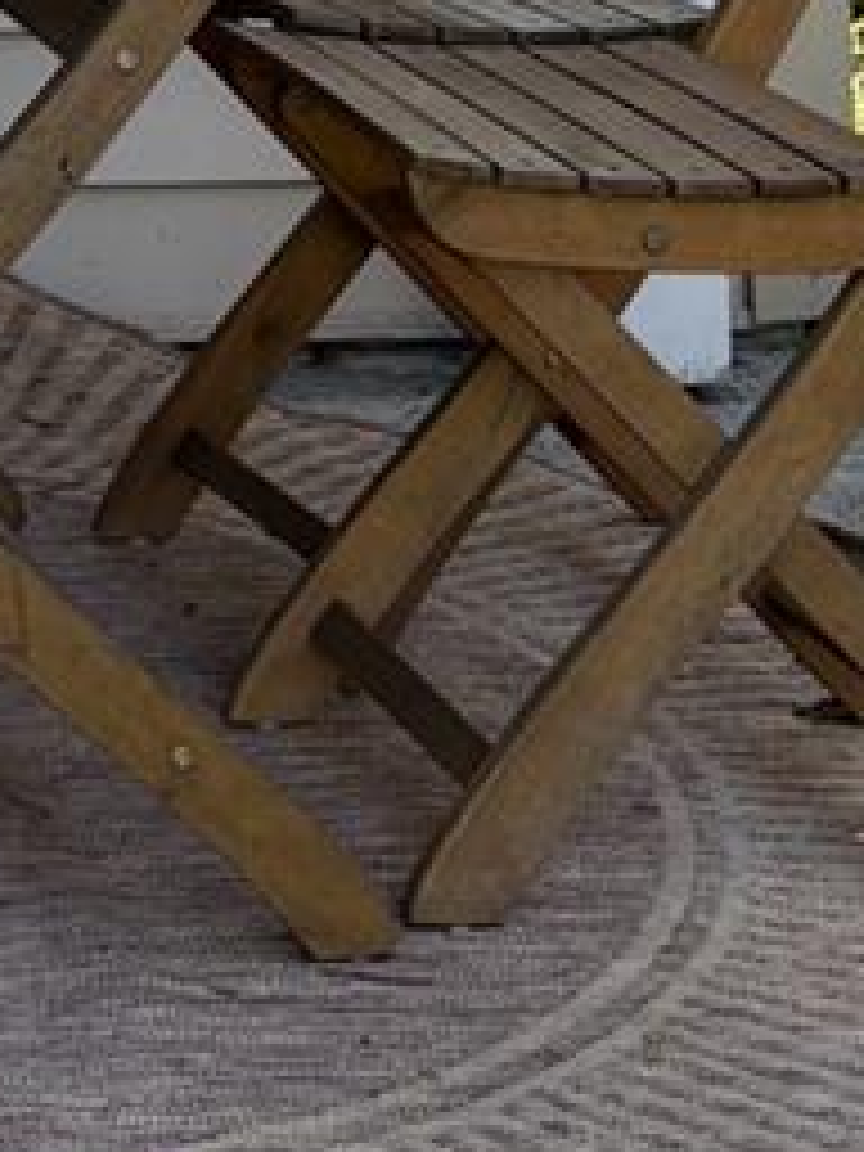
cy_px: -1316
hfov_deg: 9.2
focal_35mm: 152
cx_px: -781
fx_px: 5058
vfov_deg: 11.4
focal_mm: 5.96
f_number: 1.6
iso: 50
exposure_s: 1/403
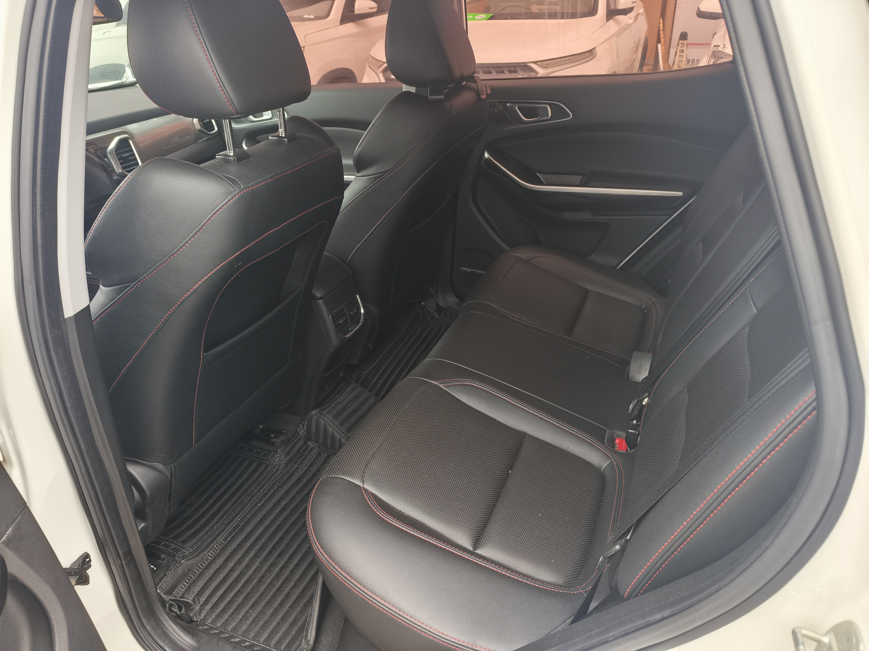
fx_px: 577
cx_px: 434
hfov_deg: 73.9
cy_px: 326
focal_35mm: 23
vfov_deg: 58.9
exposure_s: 1/100
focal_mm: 5.84
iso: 160
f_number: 1.6
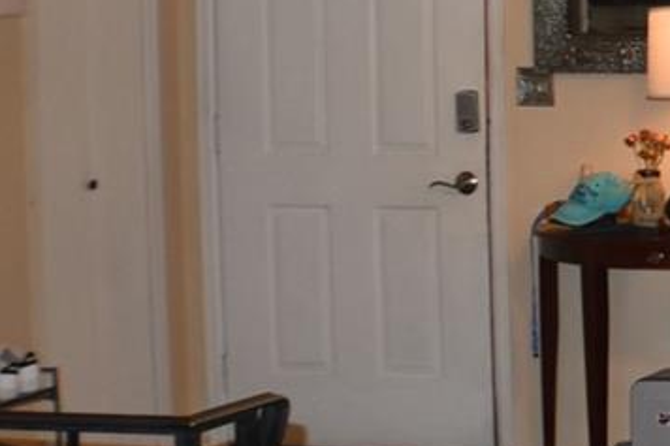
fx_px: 3013
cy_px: 151
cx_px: 1321
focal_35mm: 162
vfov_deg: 8.5
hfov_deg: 11.5
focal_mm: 24
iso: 800
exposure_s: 1/80
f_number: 4.5
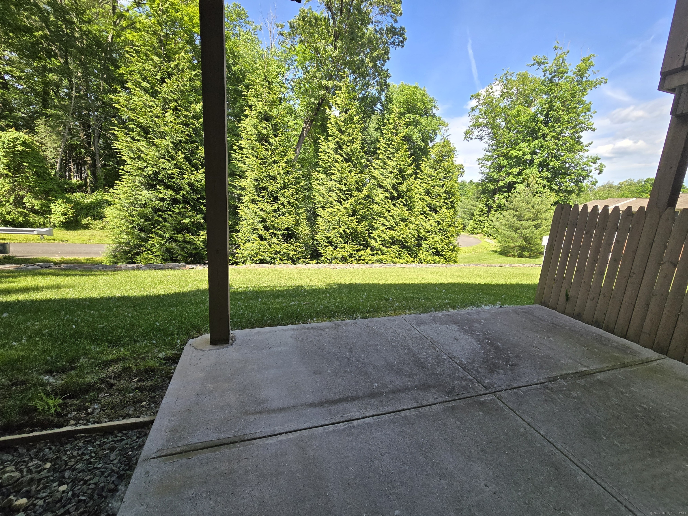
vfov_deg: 89.9
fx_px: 258
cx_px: 344
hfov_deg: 106.2
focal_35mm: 13
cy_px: 258
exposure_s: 1/2000
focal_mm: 2.2
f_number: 2.2
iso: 125
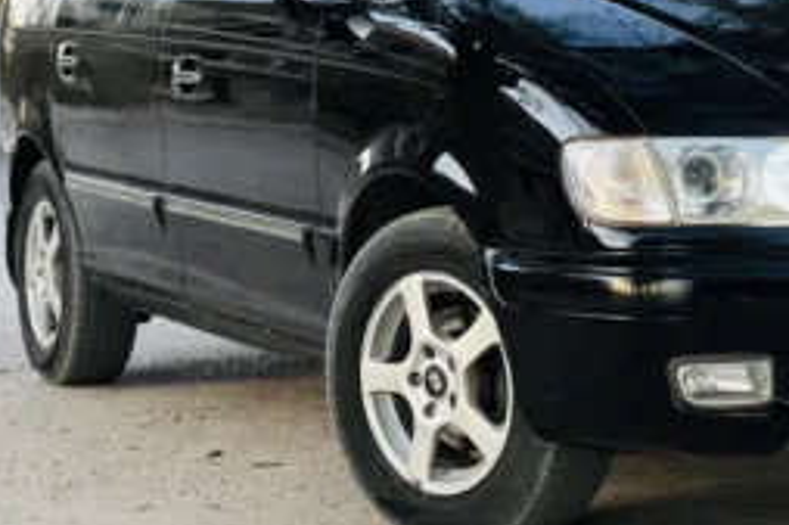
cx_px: 388
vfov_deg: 10.8
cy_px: 3
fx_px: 2760
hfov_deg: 16.3
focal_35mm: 126
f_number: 2.8
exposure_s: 1/104
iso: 250
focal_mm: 9
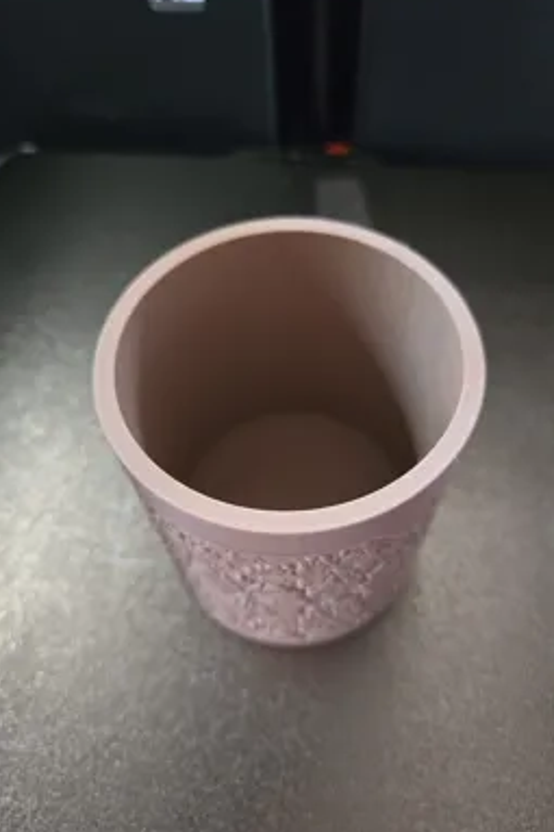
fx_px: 578
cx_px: 300
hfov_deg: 51.2
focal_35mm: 25
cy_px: 419
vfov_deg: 71.5
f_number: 1.8
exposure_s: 1/60
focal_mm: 5.4
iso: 1250
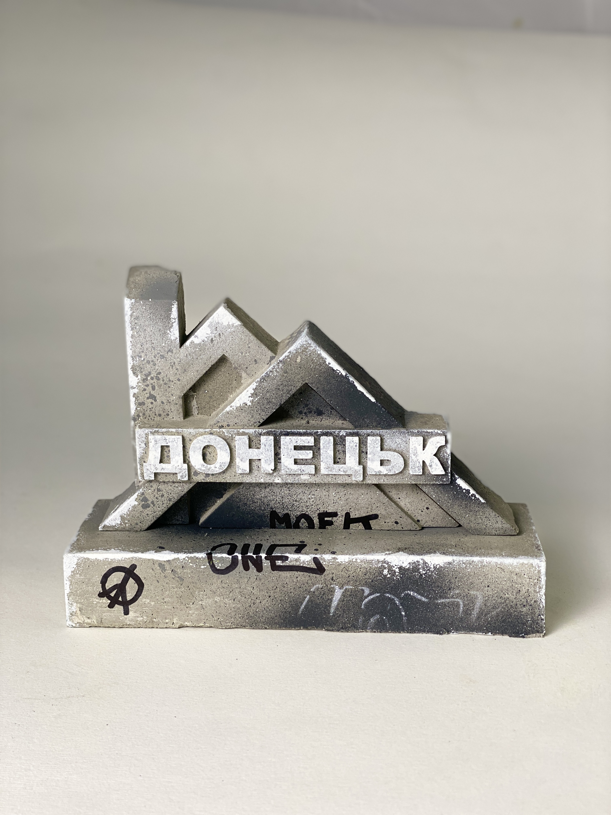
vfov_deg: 36.8
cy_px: 408
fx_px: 1224
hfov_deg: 28.0
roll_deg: -0.9
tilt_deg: -14.6
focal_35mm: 52
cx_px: 306
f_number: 2
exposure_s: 1/100
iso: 40
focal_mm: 6
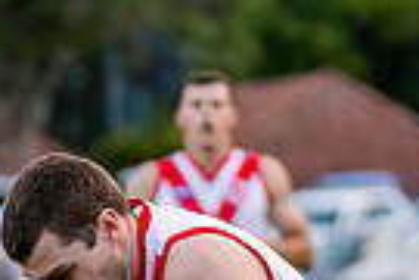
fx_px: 9147
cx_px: 6
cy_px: 476
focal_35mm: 786
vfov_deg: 1.7
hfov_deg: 2.6
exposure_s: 1/1600
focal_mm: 170
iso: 3200
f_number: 4
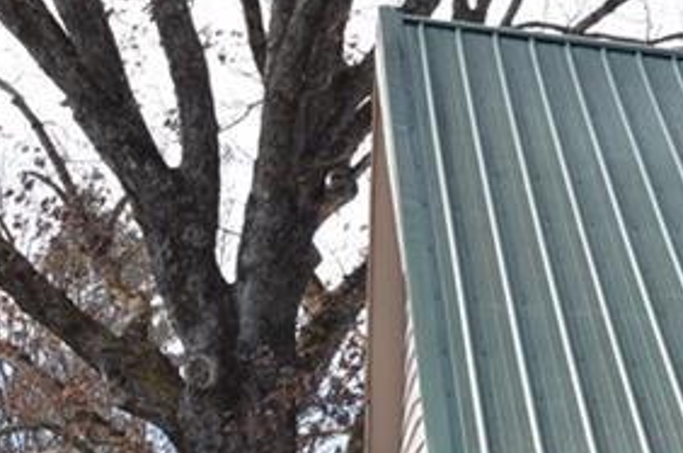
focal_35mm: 120
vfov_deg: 11.1
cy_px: 601
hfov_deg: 15.5
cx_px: 1071
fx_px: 2273
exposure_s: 1/200
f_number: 5.6
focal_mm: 22
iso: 100
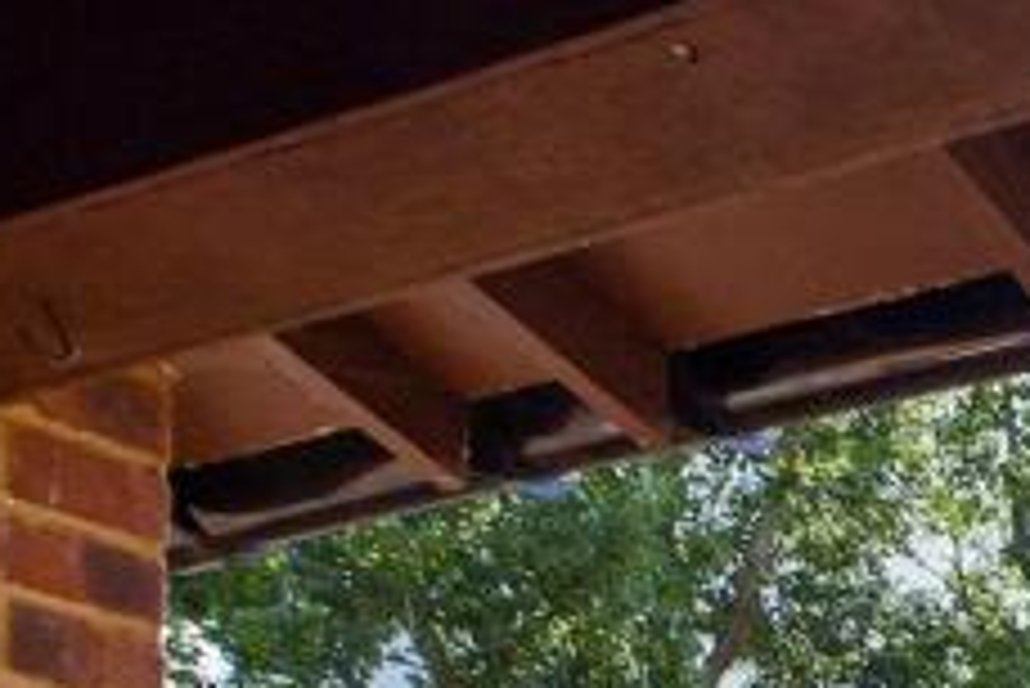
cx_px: 2244
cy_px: 1387
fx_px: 1918
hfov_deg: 17.1
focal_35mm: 67
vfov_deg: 15.8
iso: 160
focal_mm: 10
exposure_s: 1/200
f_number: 8
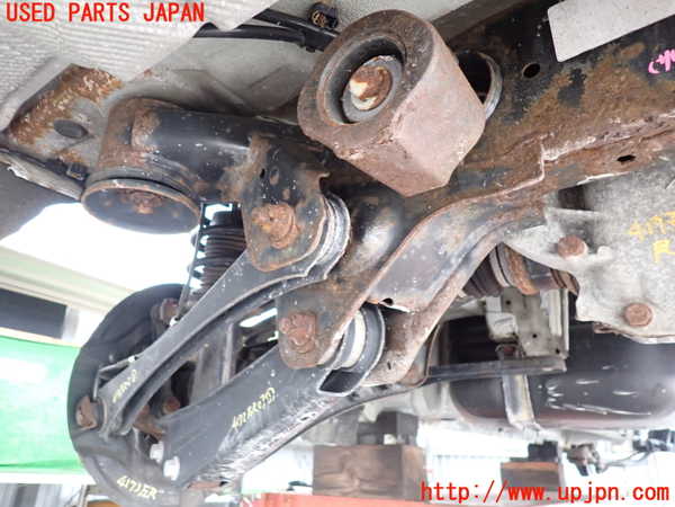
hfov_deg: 69.4
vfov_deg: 54.9
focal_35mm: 25
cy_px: 254
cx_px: 338
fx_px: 487
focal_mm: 4.5
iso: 500
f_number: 2
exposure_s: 1/30
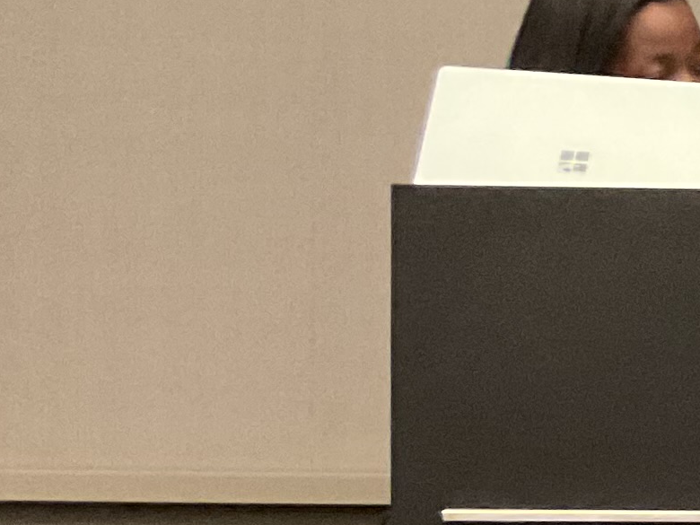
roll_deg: -0.7
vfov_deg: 9.9
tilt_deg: -2.4
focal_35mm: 150
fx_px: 3033
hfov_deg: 11.4
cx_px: 1557
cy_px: 354
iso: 250
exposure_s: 1/40
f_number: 1.8
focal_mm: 3
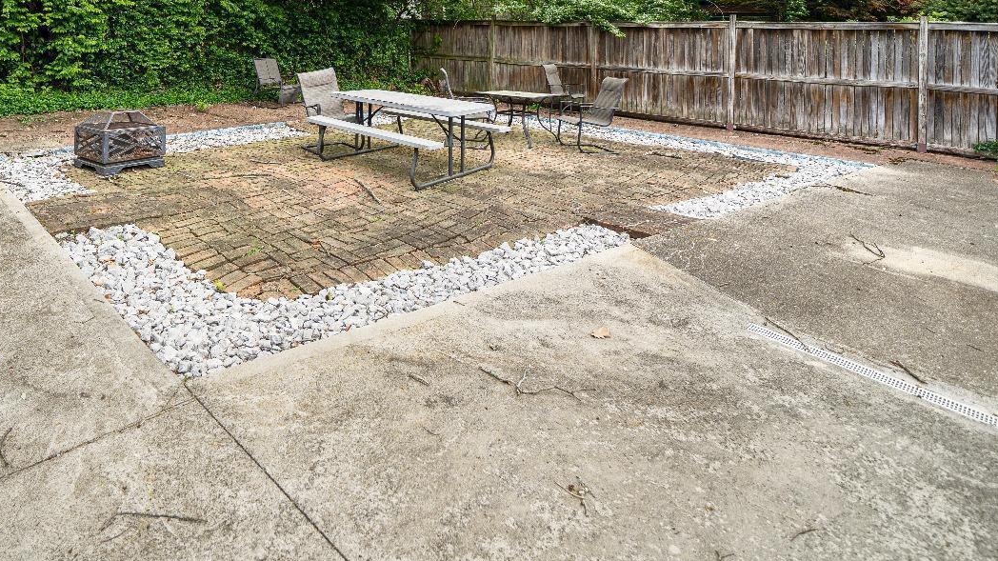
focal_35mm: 18
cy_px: 141
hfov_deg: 91.0
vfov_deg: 57.9
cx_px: 383
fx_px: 476
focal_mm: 12
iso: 200
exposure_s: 1/320
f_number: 4
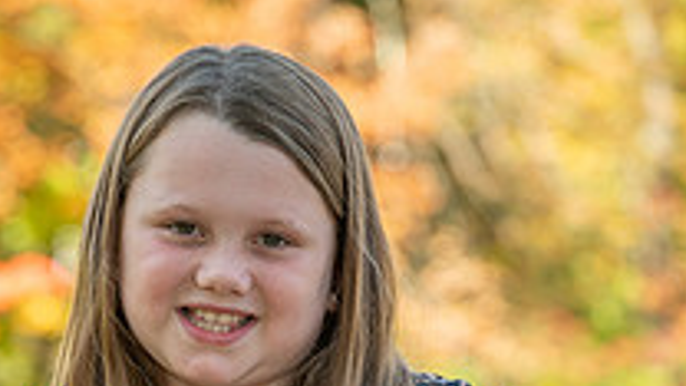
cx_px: 196
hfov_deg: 5.8
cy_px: 597
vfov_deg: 3.2
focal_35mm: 374
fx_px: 6803
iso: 100
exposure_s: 1/100
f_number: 6.3
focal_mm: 165
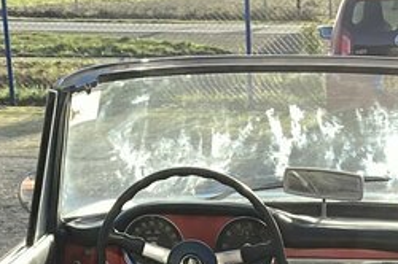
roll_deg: -1.6
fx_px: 1546
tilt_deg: -24.4
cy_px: 684
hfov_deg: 14.4
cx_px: 427
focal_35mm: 140
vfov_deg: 8.7
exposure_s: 1/578
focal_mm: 3.99
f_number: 1.8
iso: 20
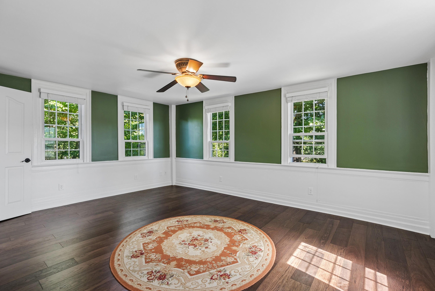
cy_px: 146
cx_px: 218
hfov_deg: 96.7
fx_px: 193
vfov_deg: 73.8
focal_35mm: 16
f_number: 7.1
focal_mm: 16
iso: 640
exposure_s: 1/25
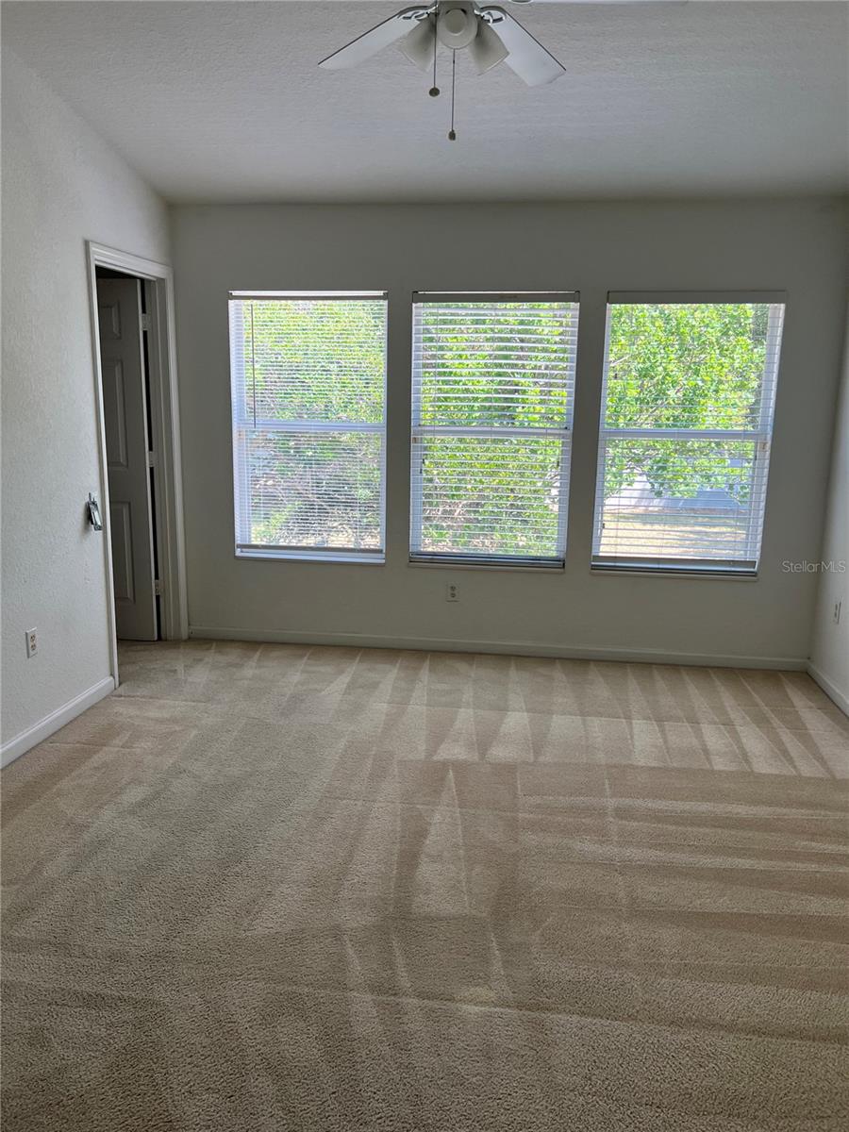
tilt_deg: -9.6
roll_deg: -1.3
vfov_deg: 67.3
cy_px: 566
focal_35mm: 26
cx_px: 424
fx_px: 850
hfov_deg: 53.1
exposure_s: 1/233
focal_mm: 5.7
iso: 40
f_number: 1.5
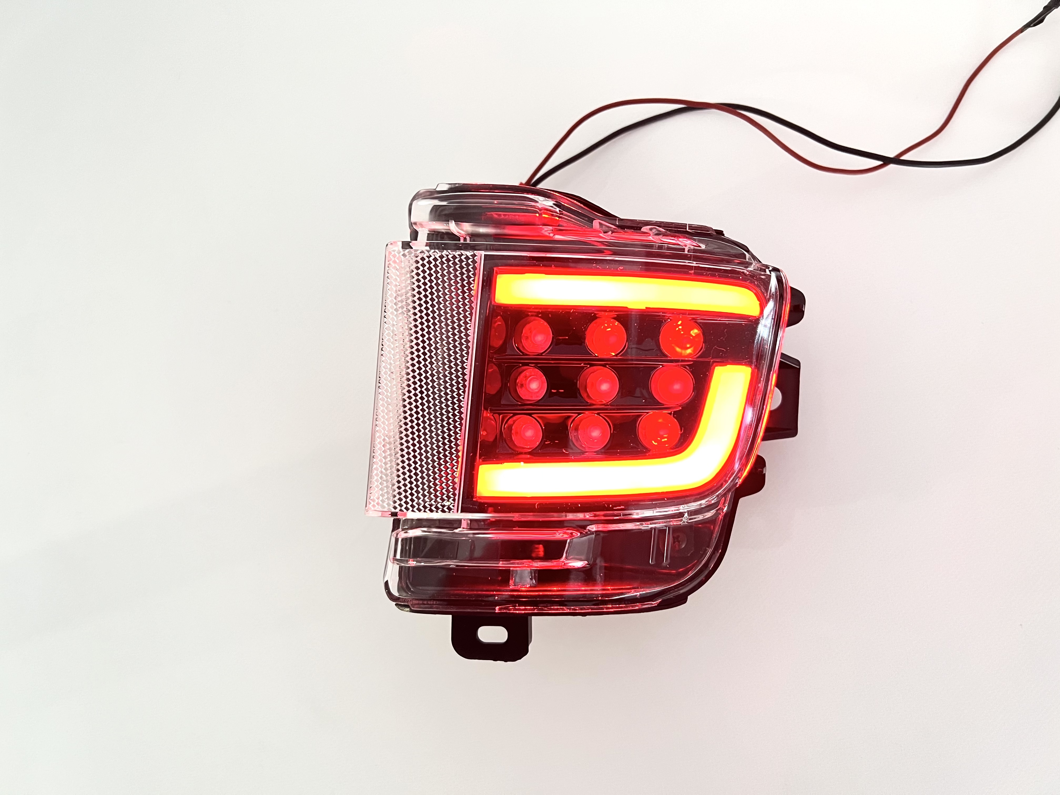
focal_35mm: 26
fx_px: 796
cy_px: 398
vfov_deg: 53.1
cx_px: 530
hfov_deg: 67.3
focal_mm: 5.7
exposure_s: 1/52
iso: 500
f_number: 1.5
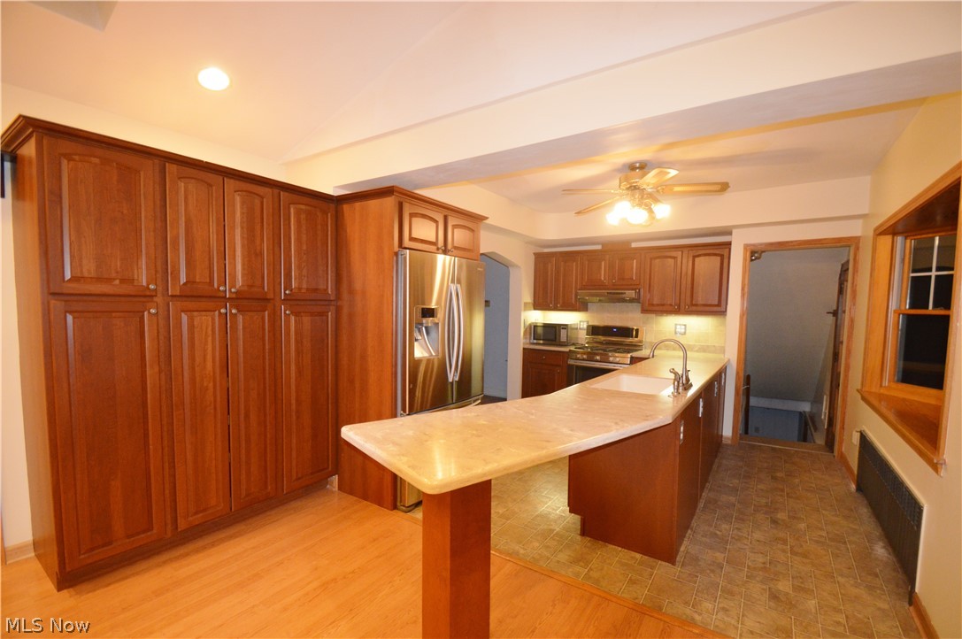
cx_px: 481
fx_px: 400
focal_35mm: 15
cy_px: 320
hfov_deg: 100.5
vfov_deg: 77.2
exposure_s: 1/60
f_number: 3.5
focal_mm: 10
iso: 1400
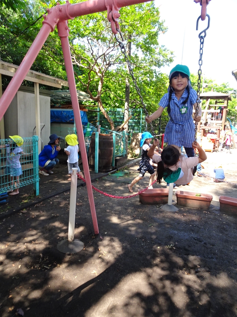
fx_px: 219
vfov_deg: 71.6
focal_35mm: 24
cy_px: 158
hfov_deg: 56.8
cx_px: 118
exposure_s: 1/250
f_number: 3.5
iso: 200
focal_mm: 4.1
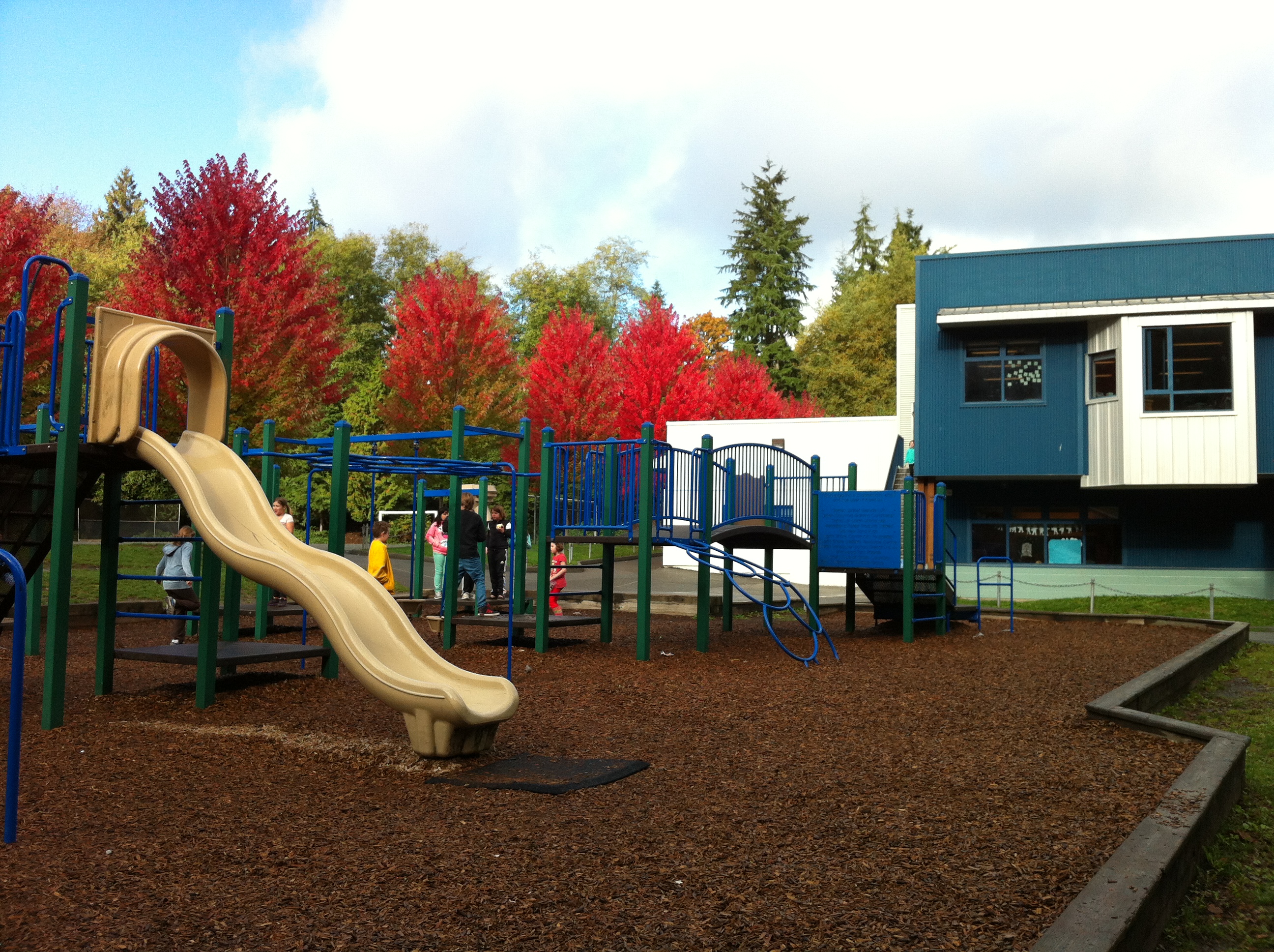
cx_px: 637
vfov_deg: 40.6
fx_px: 1286
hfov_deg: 52.7
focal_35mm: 35
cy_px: 476
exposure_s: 1/457
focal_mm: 3.85
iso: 80
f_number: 2.8
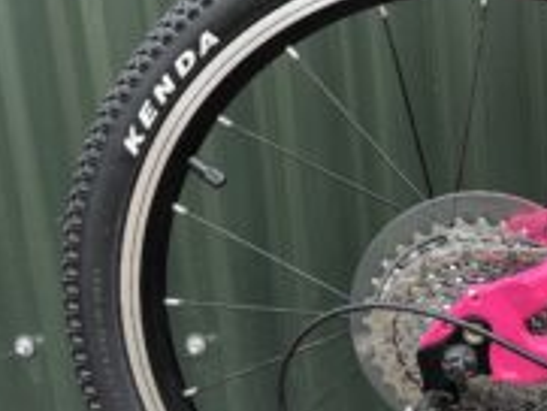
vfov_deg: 21.3
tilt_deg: -16.2
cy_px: 157
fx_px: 1091
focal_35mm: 69
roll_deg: +0.5
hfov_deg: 24.6
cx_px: 710
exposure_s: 1/330
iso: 50
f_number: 1.6
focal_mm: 5.1
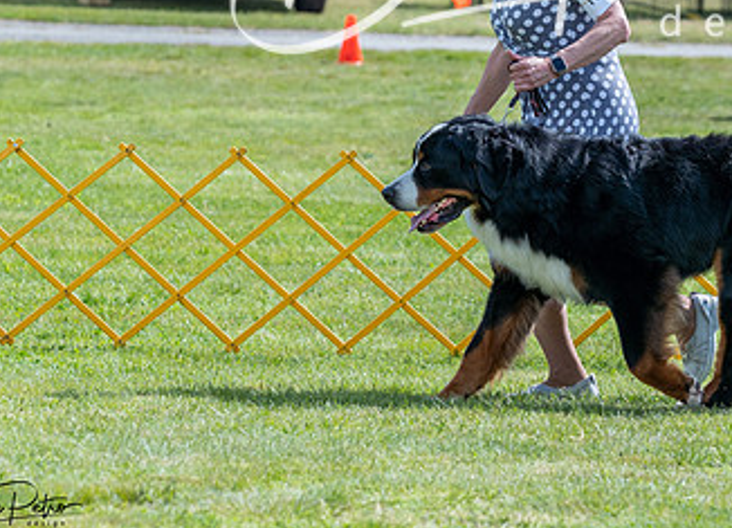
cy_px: 54
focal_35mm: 289
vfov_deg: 5.0
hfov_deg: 6.9
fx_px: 6027
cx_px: 580
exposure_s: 1/1600
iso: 400
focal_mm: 131
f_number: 5
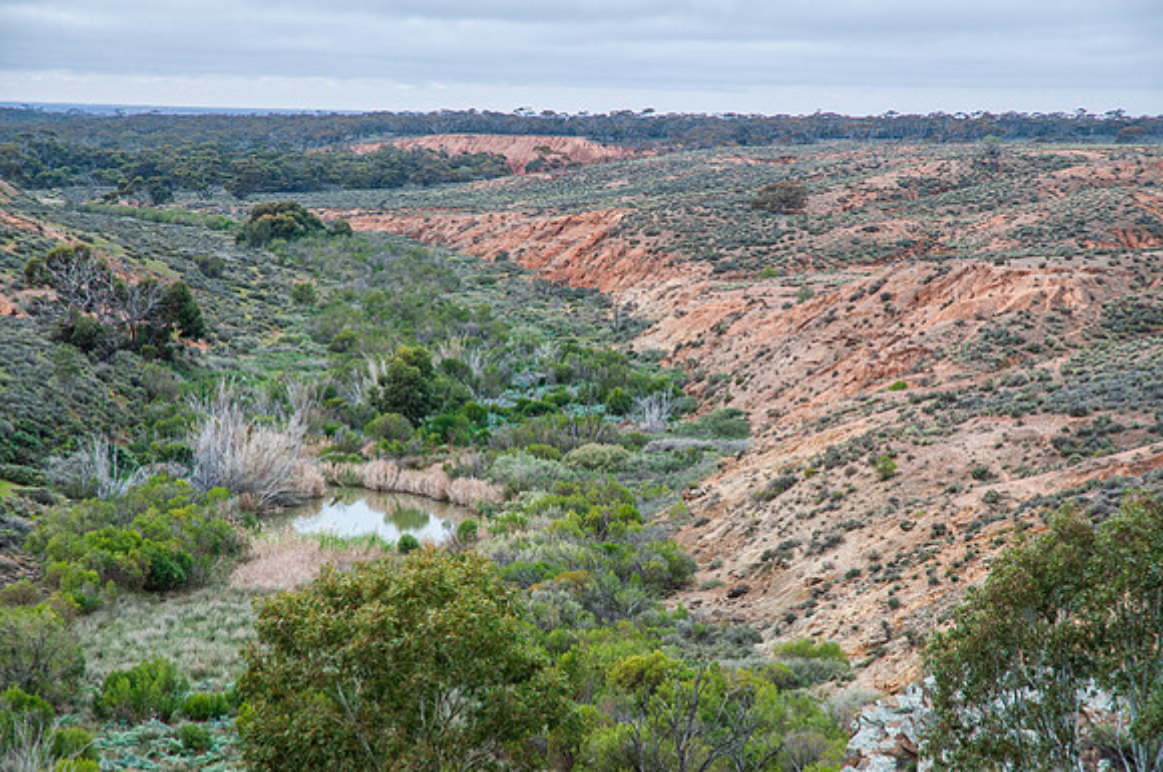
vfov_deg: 10.7
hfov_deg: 16.1
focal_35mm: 128
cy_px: 386
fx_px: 4113
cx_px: 582
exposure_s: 1/200
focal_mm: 85
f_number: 8
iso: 250
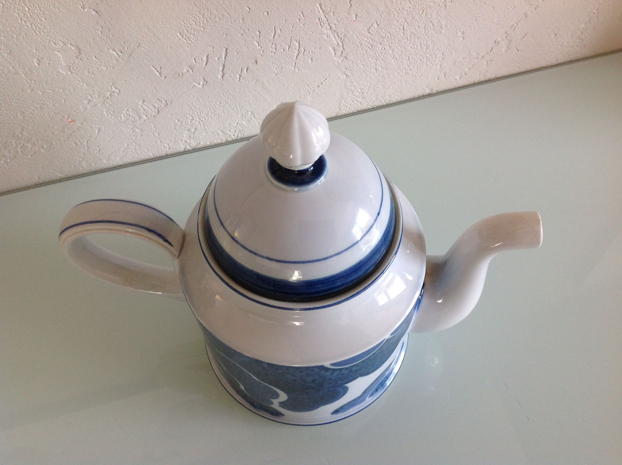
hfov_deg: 52.7
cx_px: 311
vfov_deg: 40.6
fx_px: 628
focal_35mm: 35
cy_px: 232
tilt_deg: -59.2
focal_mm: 4.28
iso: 80
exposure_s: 1/120
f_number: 2.4
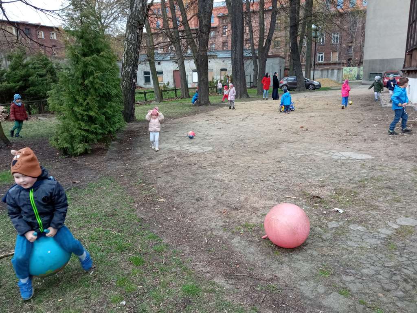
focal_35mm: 27
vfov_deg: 51.4
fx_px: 325
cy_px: 156
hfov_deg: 65.3
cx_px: 208
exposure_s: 1/121
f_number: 2.2
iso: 114
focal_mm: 3.79
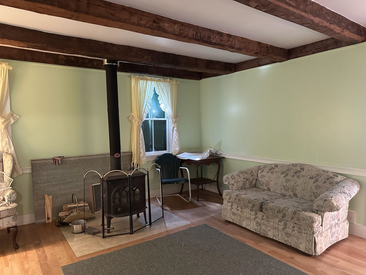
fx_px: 254
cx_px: 183
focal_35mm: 24
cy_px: 138
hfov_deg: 71.6
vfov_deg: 56.8
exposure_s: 1/40
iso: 800
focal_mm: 6.86
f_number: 1.78
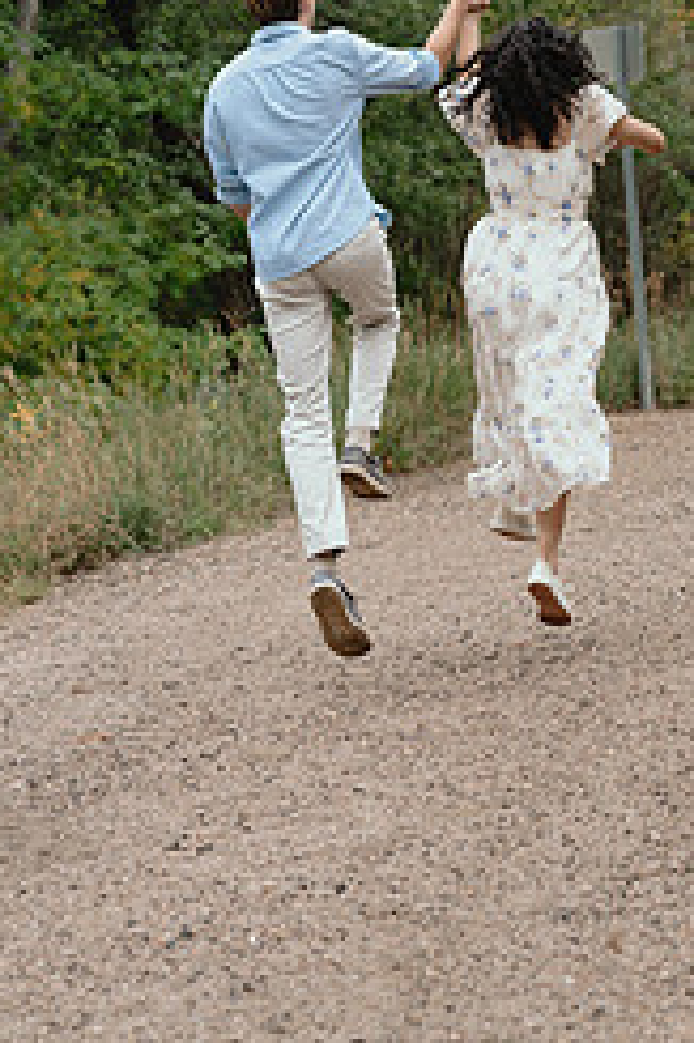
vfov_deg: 13.2
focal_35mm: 156
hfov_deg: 8.8
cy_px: 413
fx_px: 4517
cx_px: 596
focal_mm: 85
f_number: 3.5
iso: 250
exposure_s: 1/250
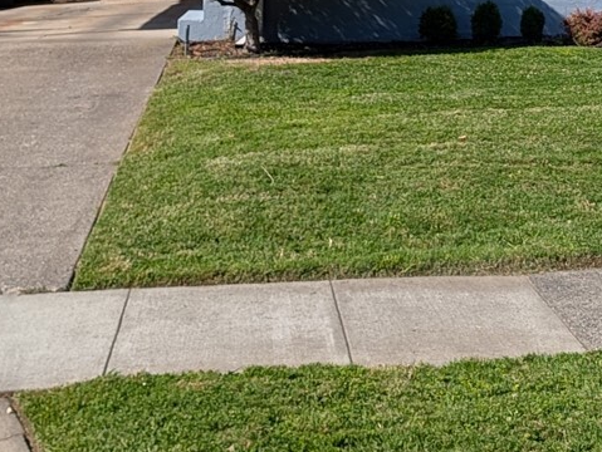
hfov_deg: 24.2
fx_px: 1392
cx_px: 447
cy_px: -195
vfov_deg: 17.0
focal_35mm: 80
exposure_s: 1/1160
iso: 21
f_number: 1.68
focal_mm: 6.9
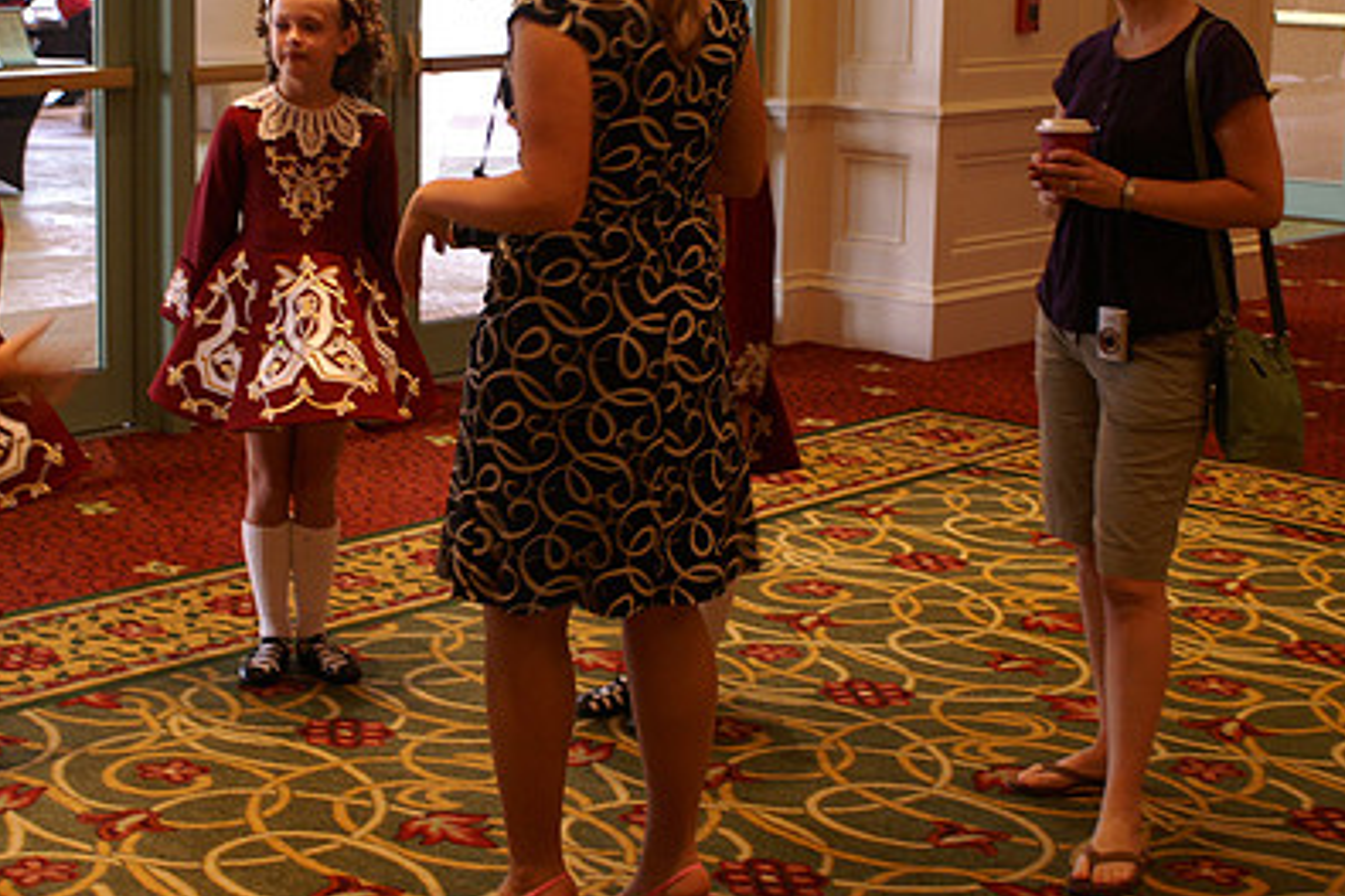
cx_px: 514
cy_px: 273
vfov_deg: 20.5
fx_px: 2465
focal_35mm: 66
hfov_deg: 30.4
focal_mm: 30
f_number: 5
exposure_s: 1/13
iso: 400
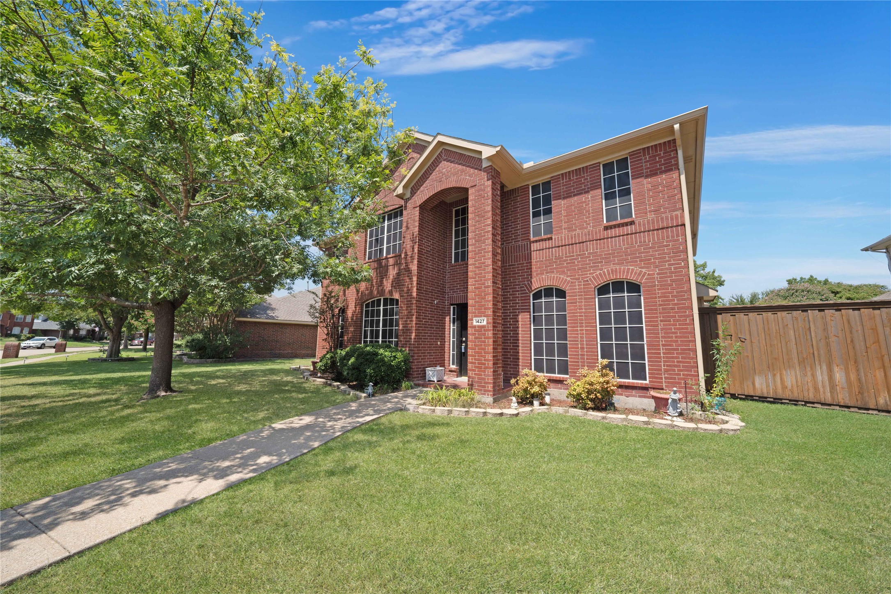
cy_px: 297
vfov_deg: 90.0
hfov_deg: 112.6
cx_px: 446
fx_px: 297
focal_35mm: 12
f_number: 11
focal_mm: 12
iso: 100
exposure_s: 1/100
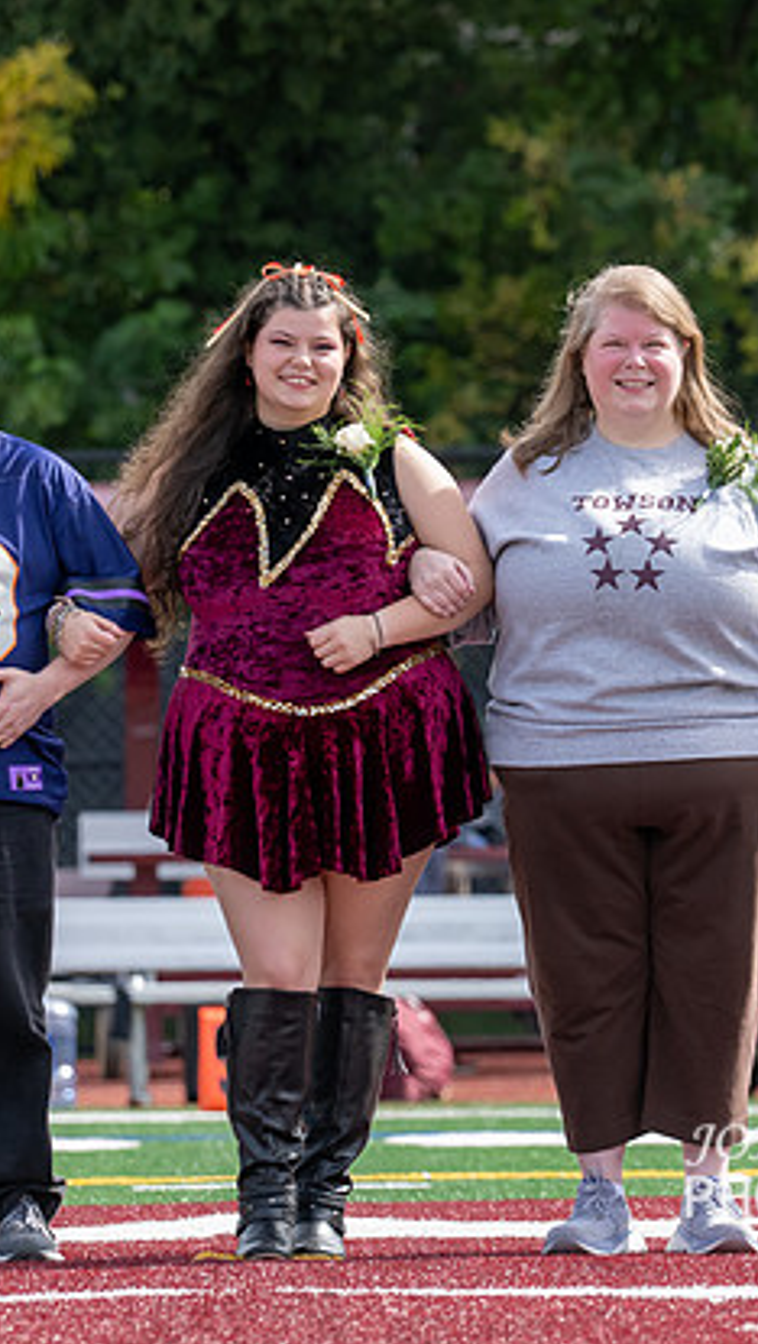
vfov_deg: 4.9
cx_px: 530
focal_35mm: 443
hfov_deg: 2.7
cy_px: 601
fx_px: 15800
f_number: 5.6
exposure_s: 1/1000
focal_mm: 200
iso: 500
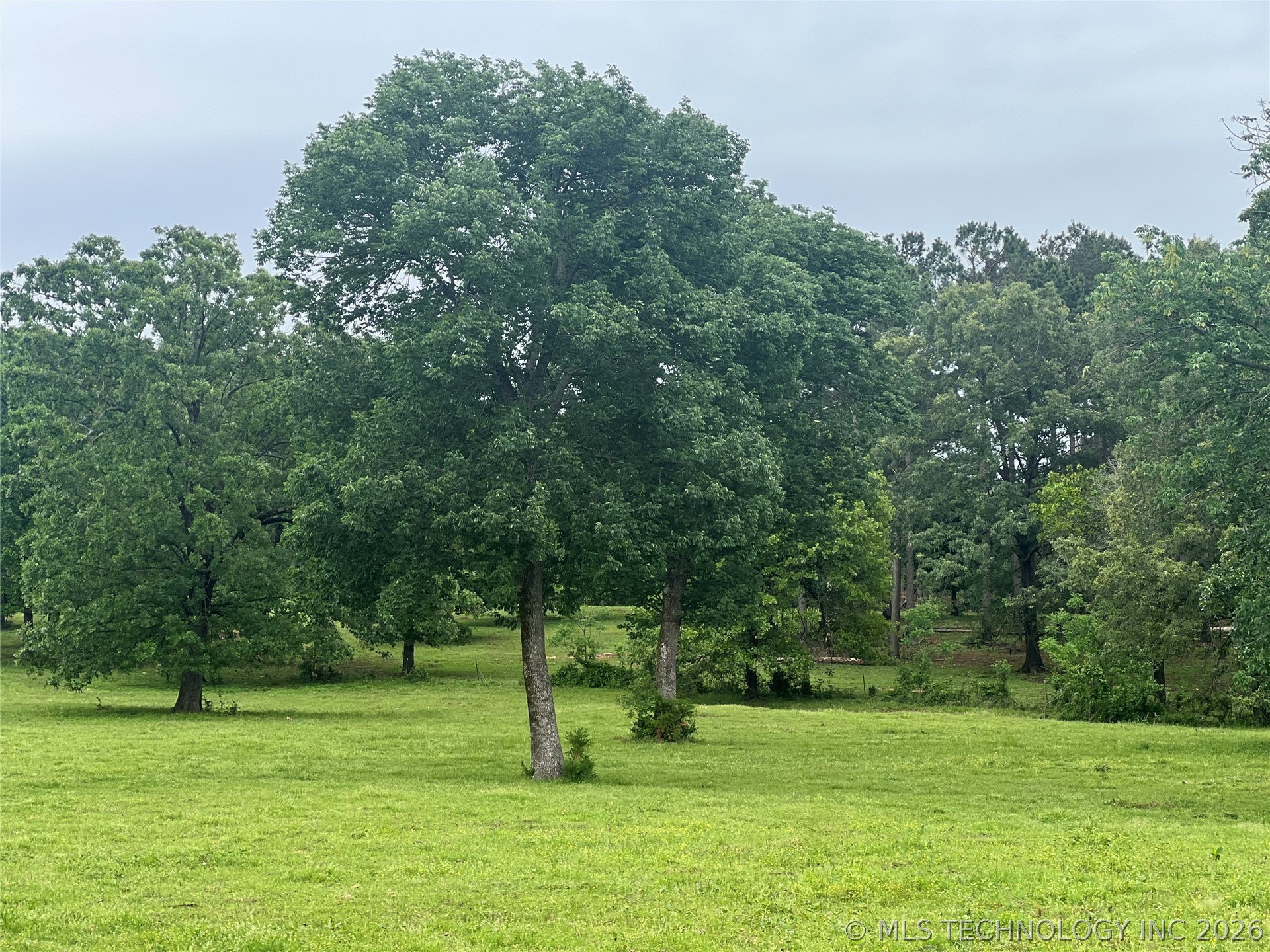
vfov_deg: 19.1
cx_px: 635
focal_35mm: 77
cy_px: 476
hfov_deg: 25.3
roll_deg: -3.6
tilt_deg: -4.1
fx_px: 2825
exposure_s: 1/135
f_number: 2.8
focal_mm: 9
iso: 25
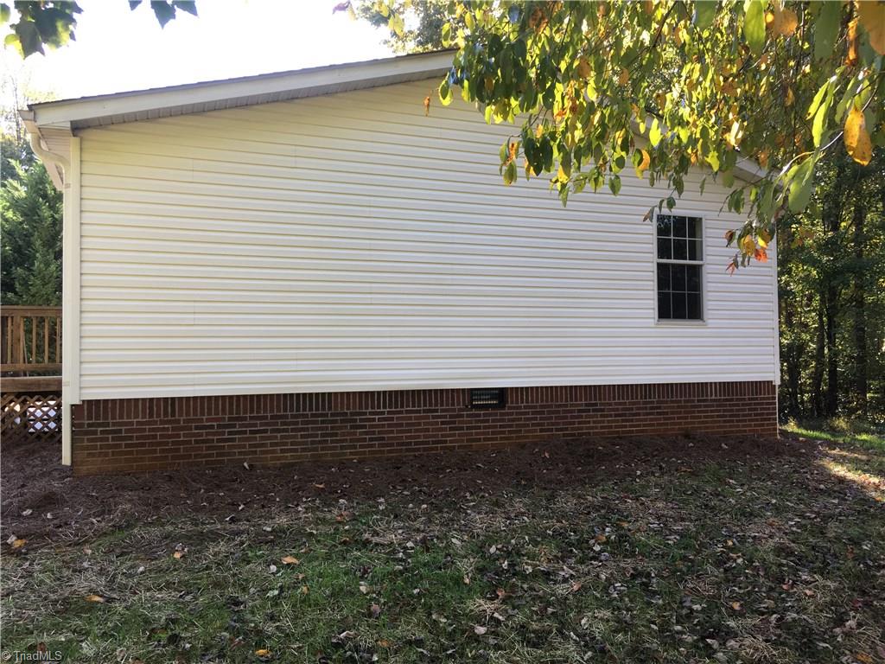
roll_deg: +0.7
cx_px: 442
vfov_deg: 48.2
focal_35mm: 29
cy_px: 332
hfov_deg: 61.7
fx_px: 741
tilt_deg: +2.7
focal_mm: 4.15
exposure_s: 1/120
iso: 40
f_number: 2.2
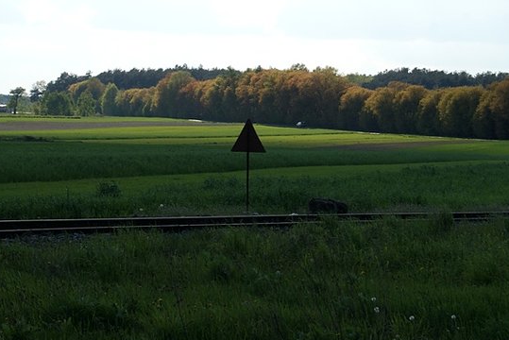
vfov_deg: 9.9
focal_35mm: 138
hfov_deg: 14.9
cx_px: 310
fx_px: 1950
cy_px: 88
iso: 100
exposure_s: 1/125
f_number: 13
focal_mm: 55
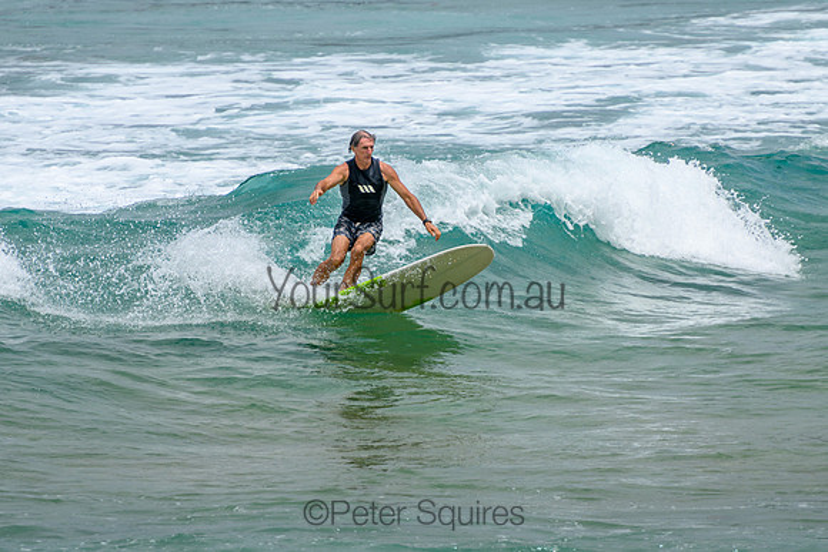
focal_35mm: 550
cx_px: 400
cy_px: 255
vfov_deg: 2.5
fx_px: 12654
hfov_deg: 3.7
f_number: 5.6
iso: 140
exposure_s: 1/2000
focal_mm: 400
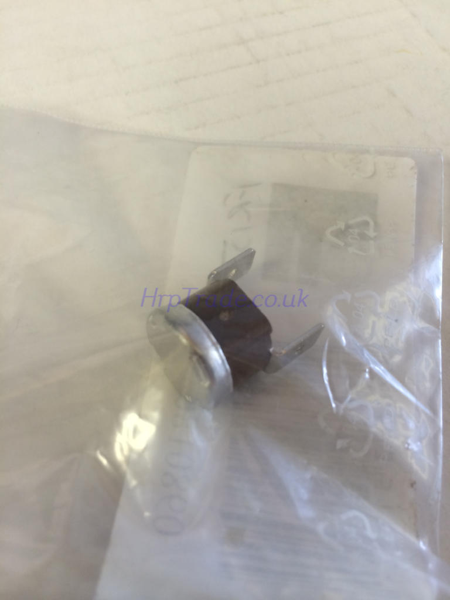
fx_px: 520
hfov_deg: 46.8
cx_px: 225
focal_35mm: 30
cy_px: 300
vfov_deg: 60.0
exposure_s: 1/33
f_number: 2.2
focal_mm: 4.12
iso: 100
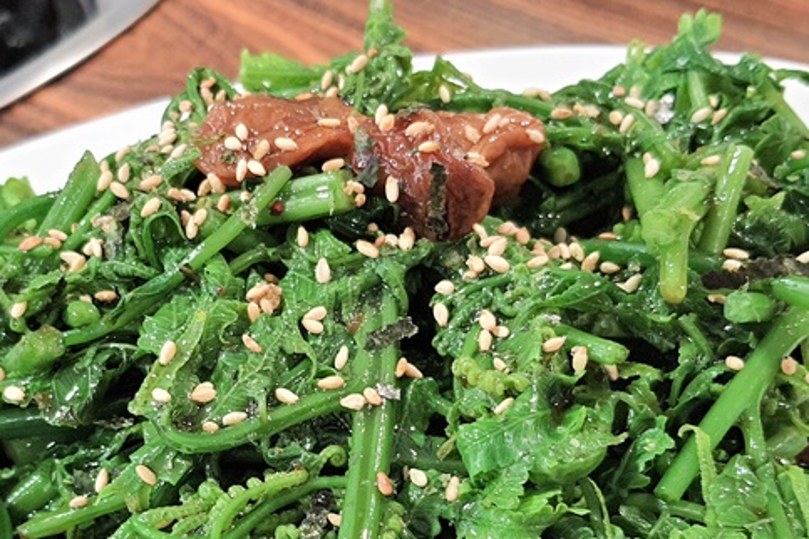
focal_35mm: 56
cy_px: 395
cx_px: 278
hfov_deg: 35.3
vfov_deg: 24.0
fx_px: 1258
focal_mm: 4.32
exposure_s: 1/40
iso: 320
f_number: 1.7
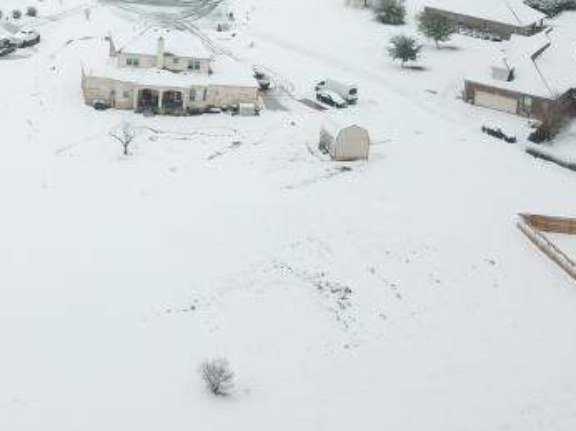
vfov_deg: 17.5
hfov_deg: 23.9
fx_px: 1280
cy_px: -176
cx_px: -40
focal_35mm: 77
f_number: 2.2
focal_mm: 4.73
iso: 100
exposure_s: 1/40
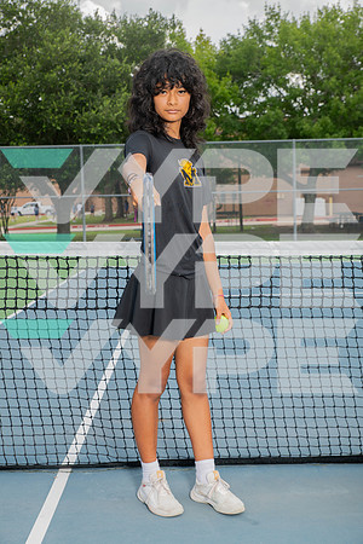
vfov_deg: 39.6
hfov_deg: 27.0
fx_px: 756
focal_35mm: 50
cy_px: 272
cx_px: 182
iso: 100
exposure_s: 1/250
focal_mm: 50
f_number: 6.3
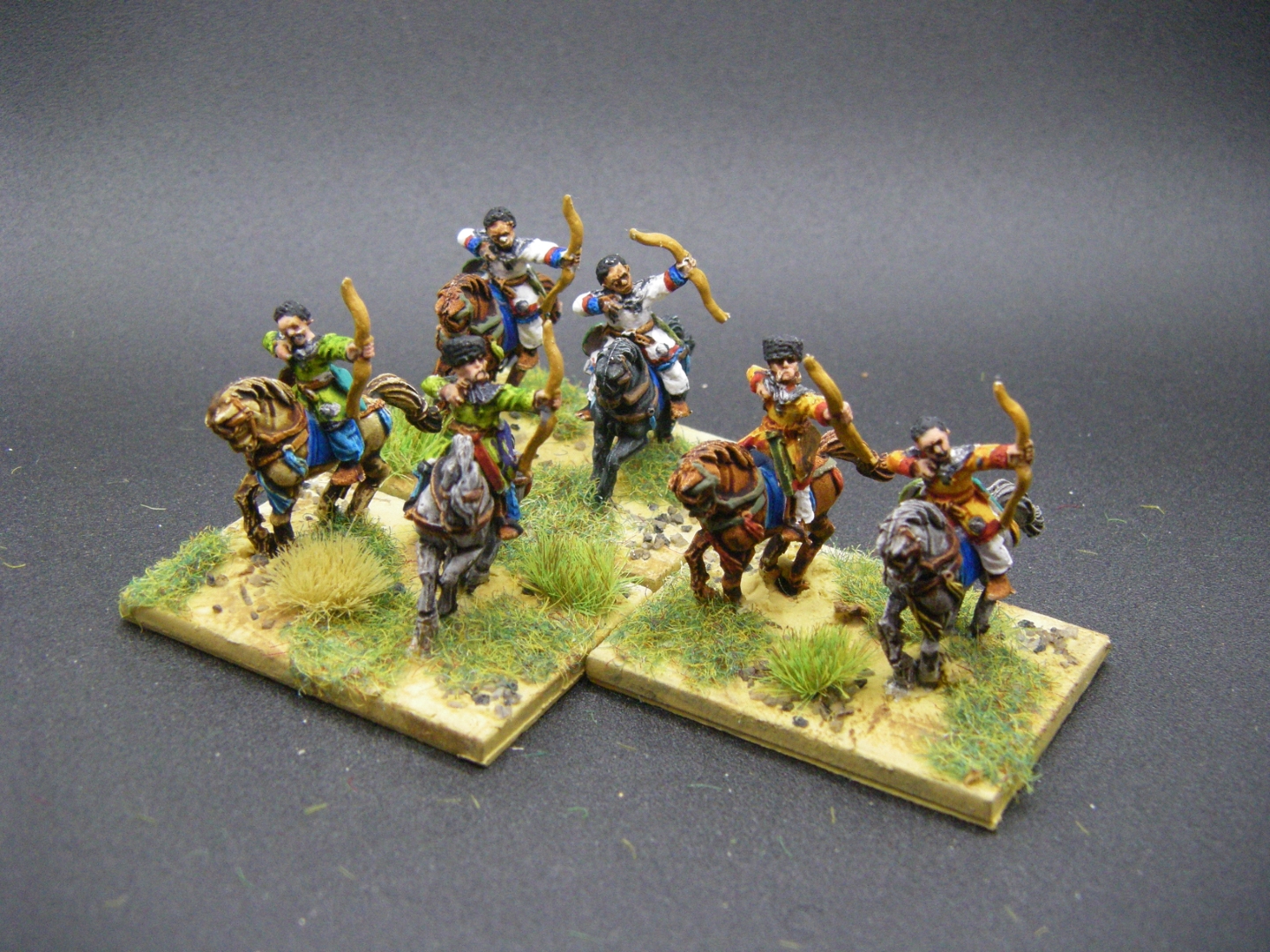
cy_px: 476
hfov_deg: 31.2
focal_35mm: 62
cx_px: 635
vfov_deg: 23.7
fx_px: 2275
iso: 400
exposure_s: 1/60
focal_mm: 10.3
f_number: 3.8
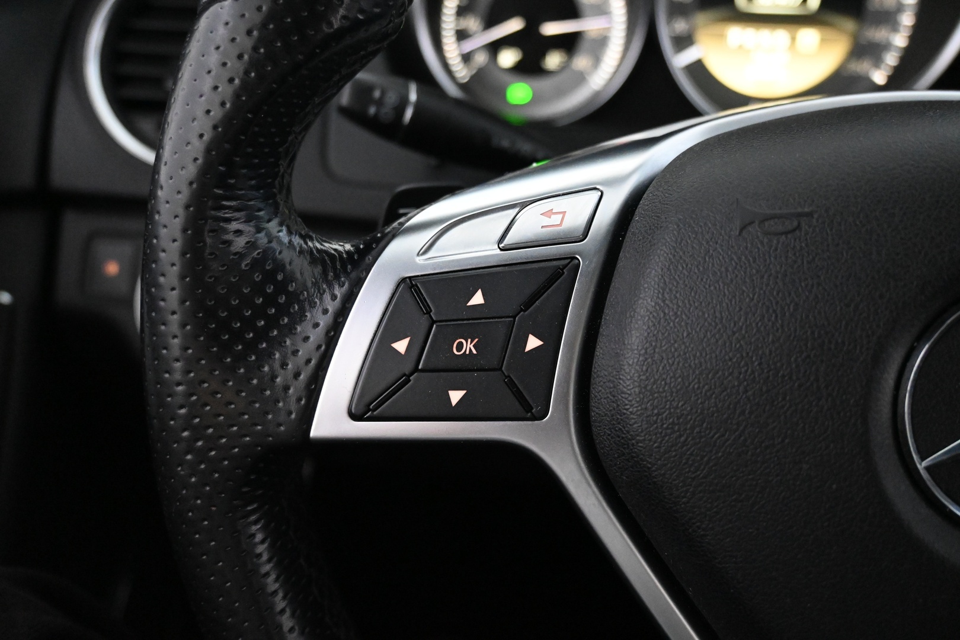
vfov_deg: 42.6
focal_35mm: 31
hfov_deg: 60.7
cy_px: 320
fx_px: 820
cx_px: 480
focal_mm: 20.5
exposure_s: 1/50
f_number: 3.8
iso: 6400
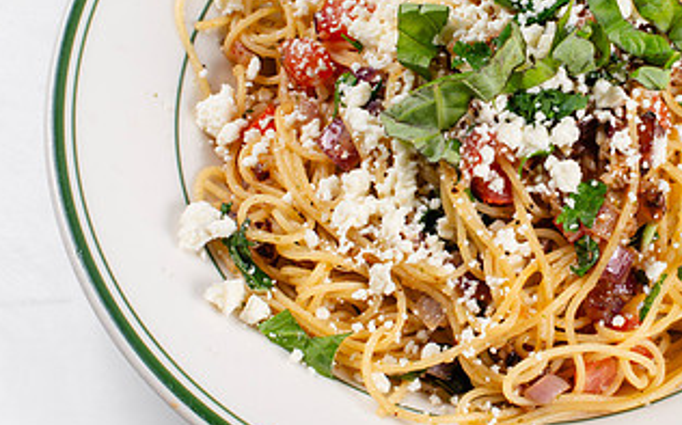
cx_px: 541
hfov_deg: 18.0
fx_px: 2136
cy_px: 155
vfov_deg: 11.4
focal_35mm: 115
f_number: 13
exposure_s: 1/250
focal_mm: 50
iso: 200
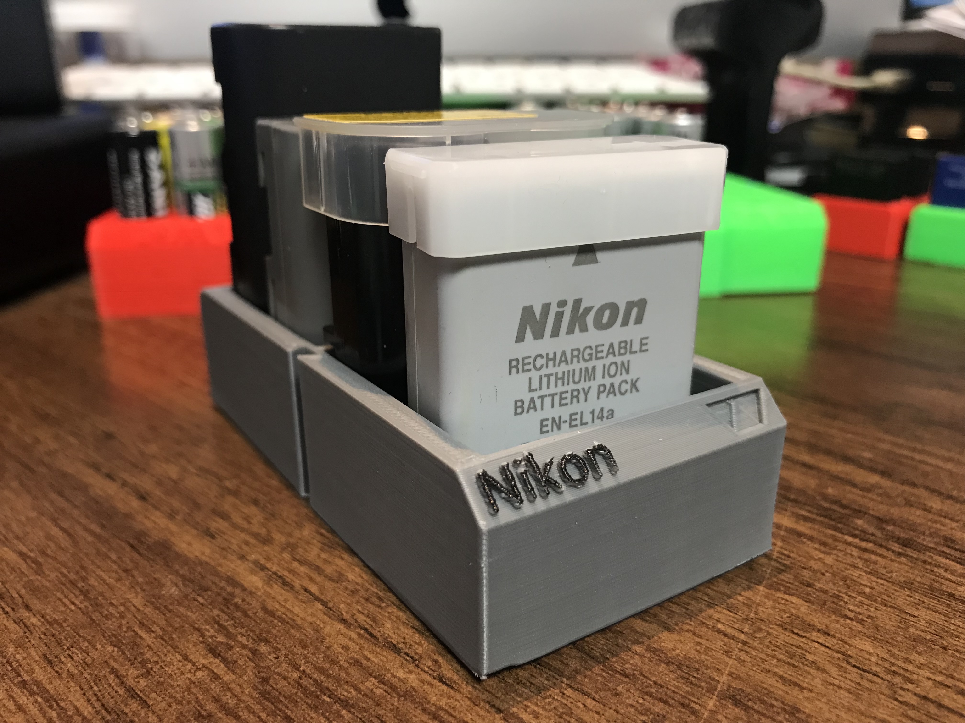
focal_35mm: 28
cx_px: 482
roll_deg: +1.1
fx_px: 781
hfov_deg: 63.4
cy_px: 362
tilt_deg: -19.7
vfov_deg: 49.7
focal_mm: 3.99
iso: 40
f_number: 1.8
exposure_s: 1/22
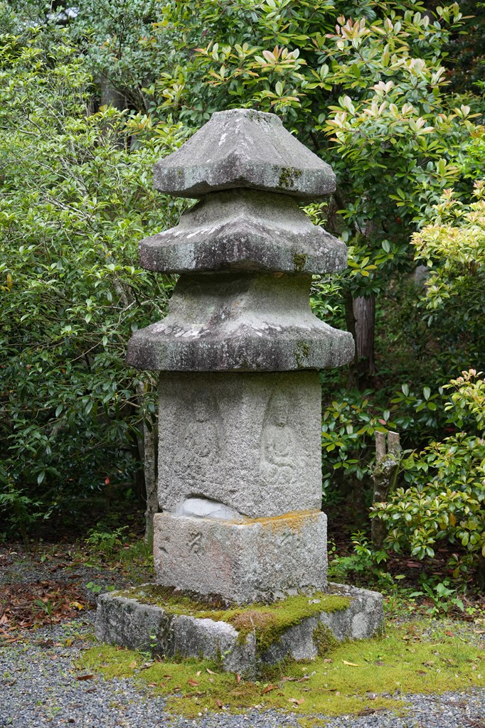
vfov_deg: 38.2
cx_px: 242
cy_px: 364
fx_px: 1051
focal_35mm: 52
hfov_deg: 26.0
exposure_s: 1/160
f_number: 4
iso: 320
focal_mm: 52
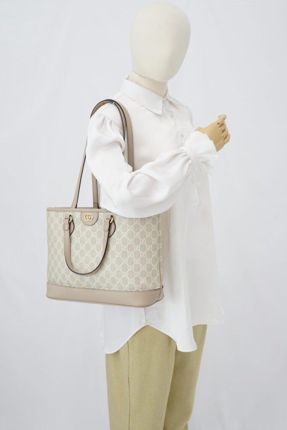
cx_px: 144
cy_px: 215
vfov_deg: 39.6
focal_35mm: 50
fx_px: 598
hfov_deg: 27.0
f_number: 6.3
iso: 640
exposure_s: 1/10
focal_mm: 50
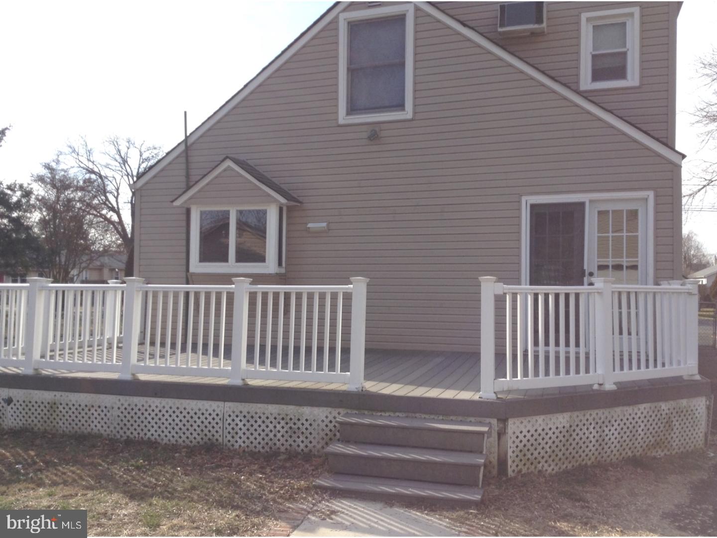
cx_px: 358
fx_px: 684
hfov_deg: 55.4
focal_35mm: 33
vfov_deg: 42.9
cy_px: 269
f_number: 2.4
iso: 25
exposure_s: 1/1073
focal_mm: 3.3
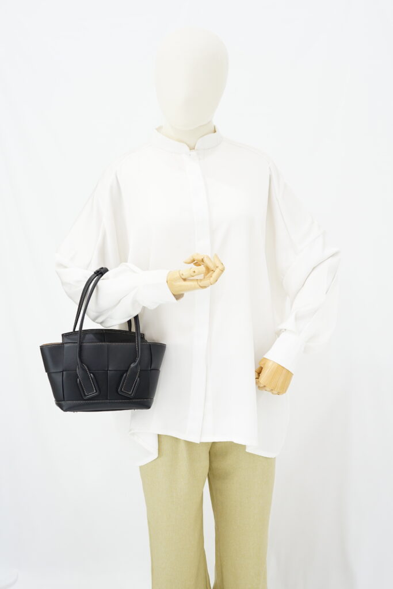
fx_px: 818
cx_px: 196
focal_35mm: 50
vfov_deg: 39.6
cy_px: 294
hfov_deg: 27.0
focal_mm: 50
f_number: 6.3
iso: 640
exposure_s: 1/8
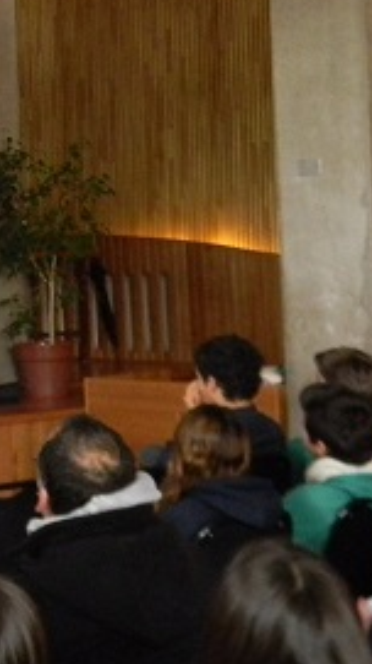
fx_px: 1740
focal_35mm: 99
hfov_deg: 11.5
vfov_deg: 21.6
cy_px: 279
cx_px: -247
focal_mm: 7.3
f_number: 3.8
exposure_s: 1/23.3
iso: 400
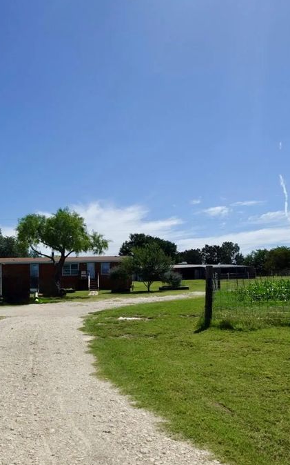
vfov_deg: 61.2
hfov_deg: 40.2
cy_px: 233
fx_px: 392
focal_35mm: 31
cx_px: 105
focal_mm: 7.6
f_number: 2
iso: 125
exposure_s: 1/8000
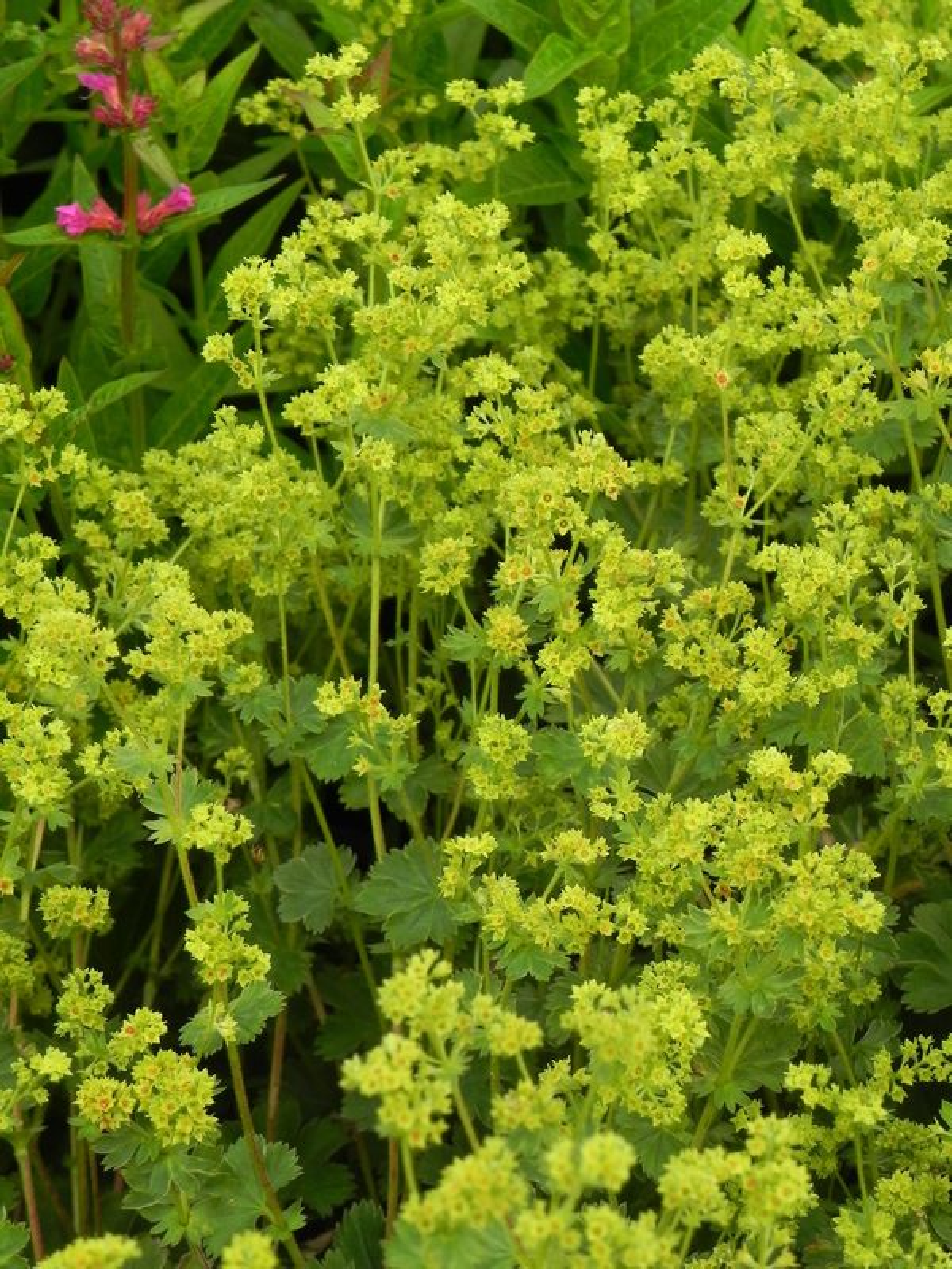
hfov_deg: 14.1
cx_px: 476
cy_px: 634
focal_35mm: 105
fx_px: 3850
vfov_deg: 18.7
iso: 160
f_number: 4.5
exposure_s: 1/160
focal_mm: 18.8
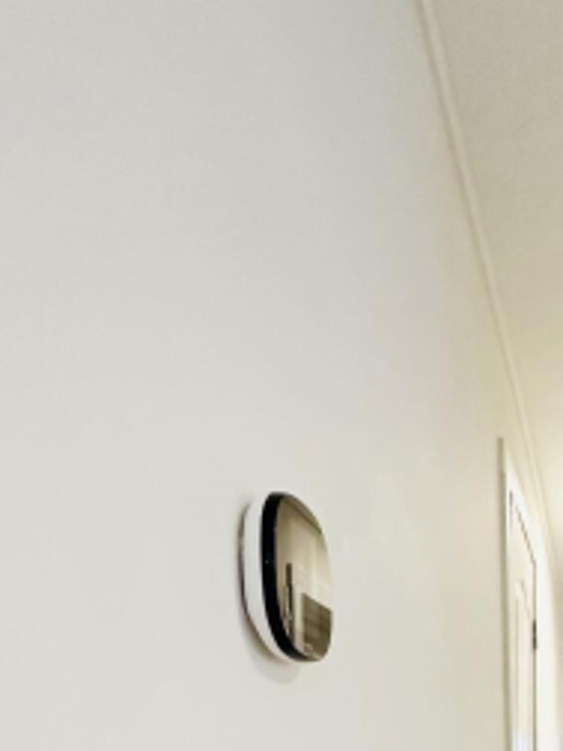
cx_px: 530
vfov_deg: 40.3
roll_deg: +0.8
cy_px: 830
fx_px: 802
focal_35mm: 37
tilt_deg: -2.1
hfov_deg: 35.8
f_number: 2.2
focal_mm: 2.22
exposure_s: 1/120
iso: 250
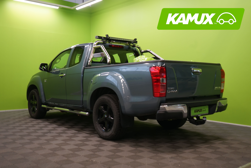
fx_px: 258
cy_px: 84
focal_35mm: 37
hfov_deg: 51.9
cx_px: 126
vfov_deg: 35.9
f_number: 5.6
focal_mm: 37
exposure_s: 1/25
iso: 400
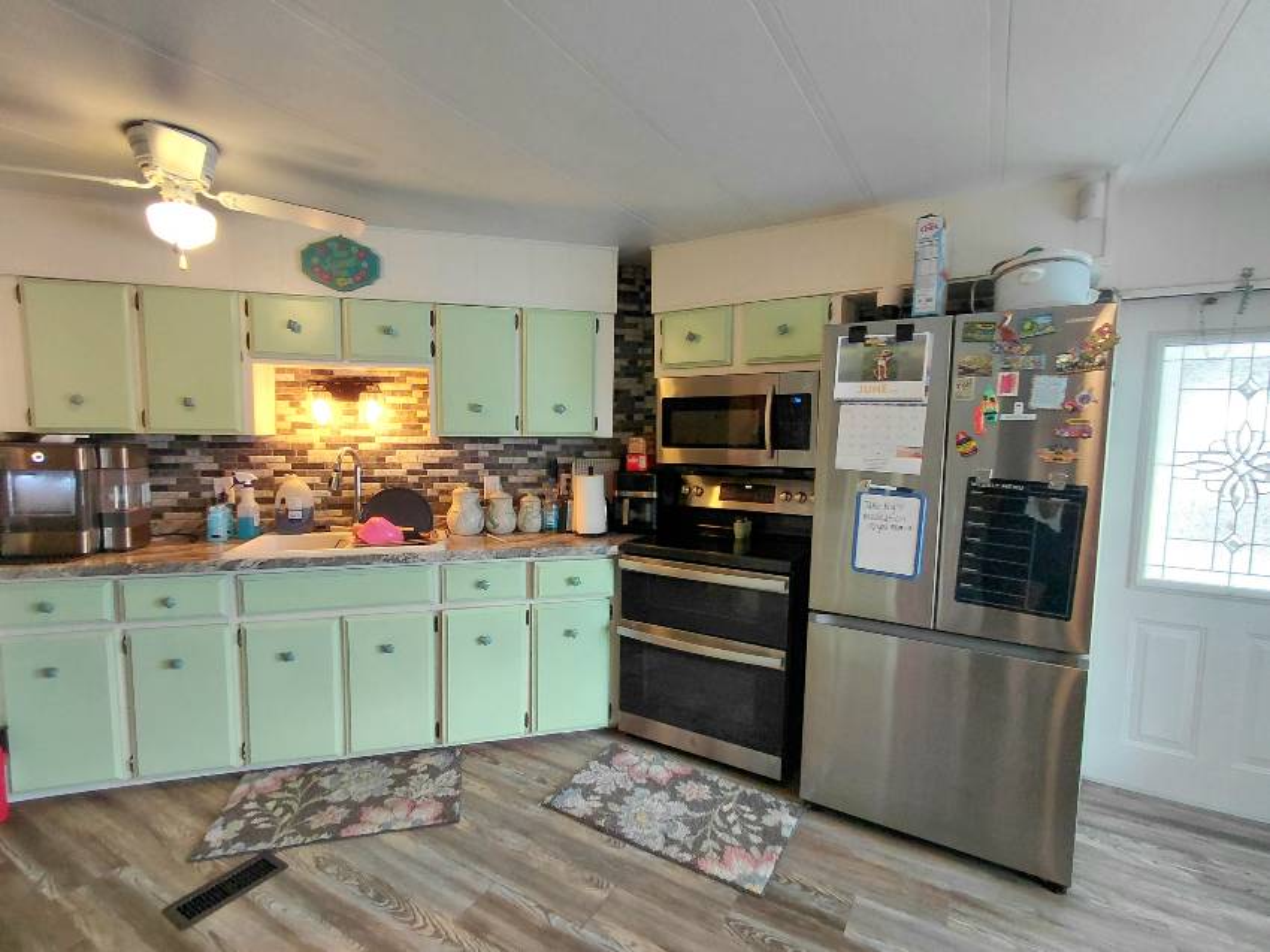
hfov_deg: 94.5
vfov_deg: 78.1
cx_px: 635
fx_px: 587
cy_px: 476
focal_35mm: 16
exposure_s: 1/60.2
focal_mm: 1.64
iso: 125
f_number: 2.2
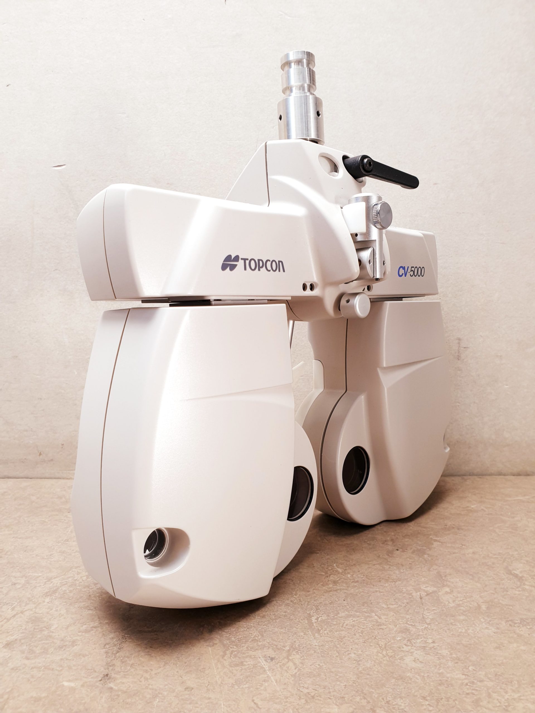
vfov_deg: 67.3
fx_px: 536
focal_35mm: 26
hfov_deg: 53.1
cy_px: 356
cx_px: 268
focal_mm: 4.3
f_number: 2.4
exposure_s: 1/50
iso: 80
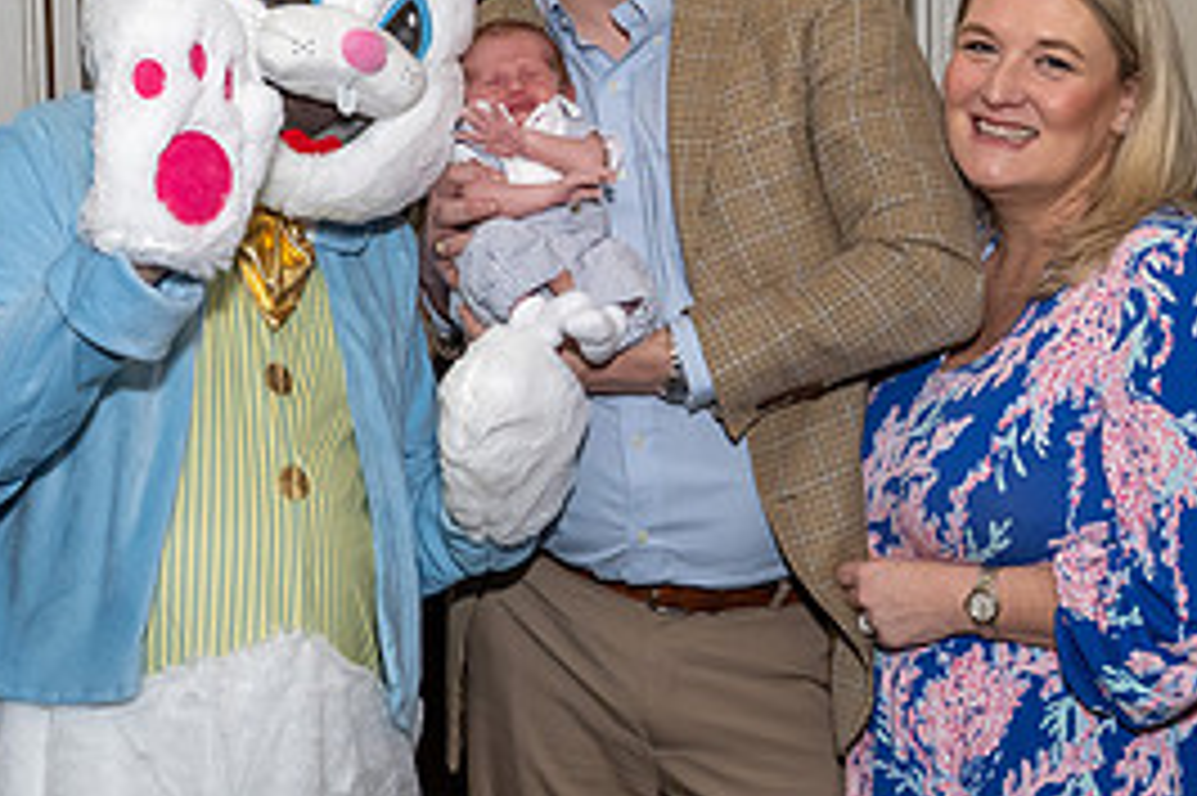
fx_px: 2093
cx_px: 562
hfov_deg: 31.9
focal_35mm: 63
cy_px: 275
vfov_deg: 21.5
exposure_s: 1/250
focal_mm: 17
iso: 640
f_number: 8
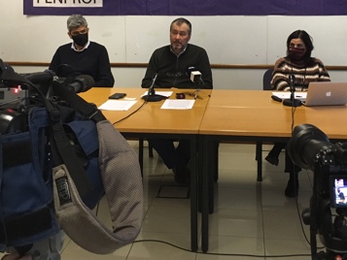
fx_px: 521
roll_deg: +0.7
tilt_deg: -8.6
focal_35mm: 52
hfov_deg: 36.8
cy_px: 47
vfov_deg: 27.4
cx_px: 179
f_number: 2.2
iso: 200
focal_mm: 4.15
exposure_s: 1/33
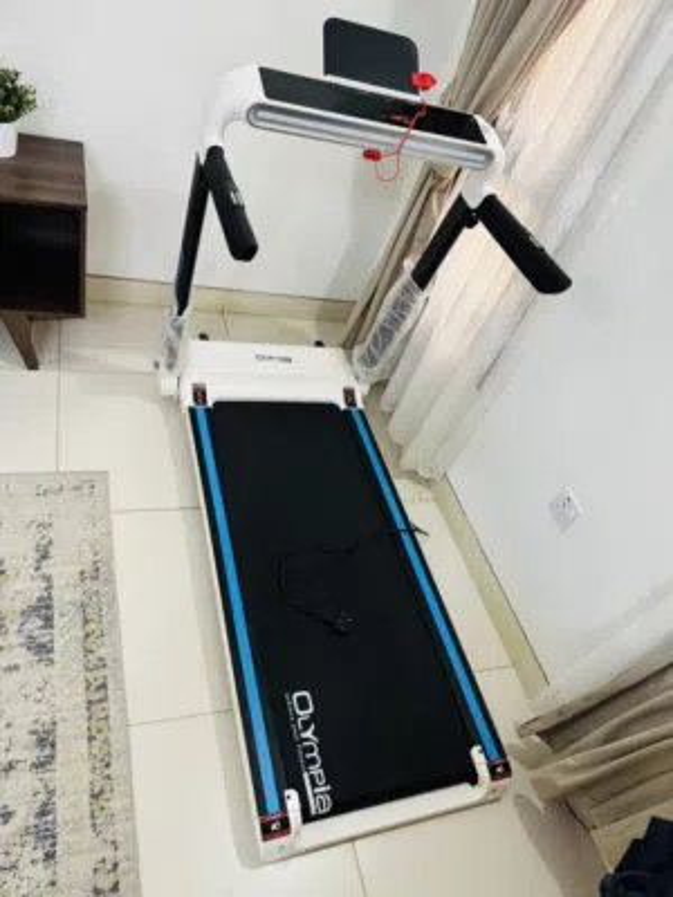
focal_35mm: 24
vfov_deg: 71.6
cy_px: 448
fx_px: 622
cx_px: 336
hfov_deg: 56.8
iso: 500
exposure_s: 1/50
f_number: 1.78
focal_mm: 6.76
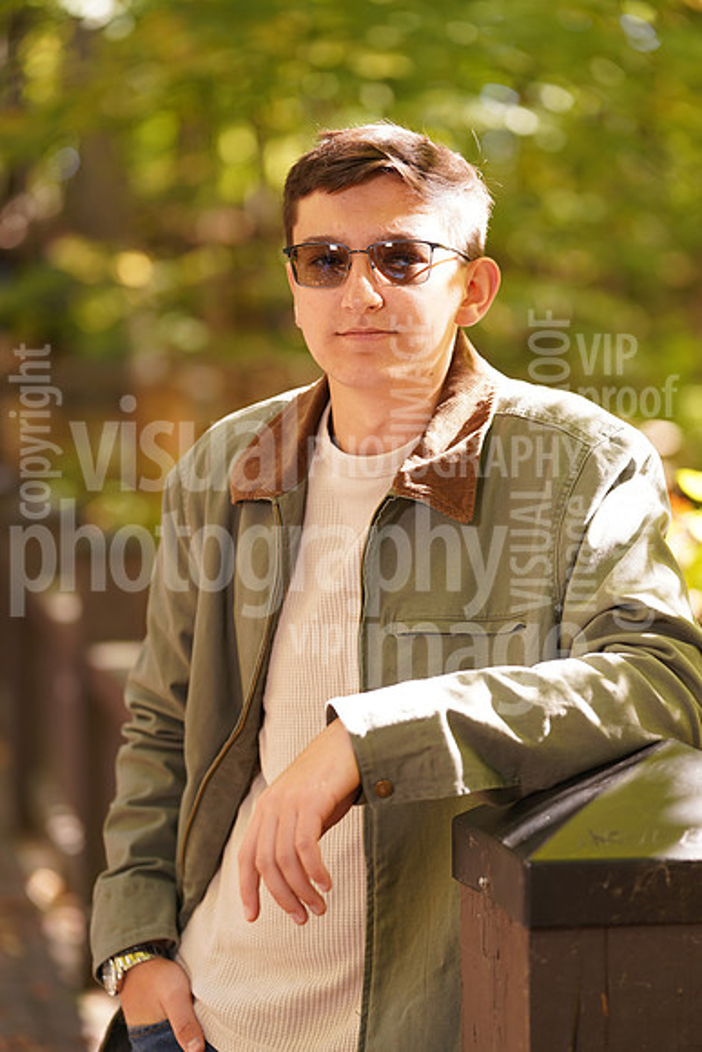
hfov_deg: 12.2
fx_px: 3274
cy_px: 526
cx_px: 351
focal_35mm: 112
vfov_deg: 18.3
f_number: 3.2
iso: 200
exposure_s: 1/80
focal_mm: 112
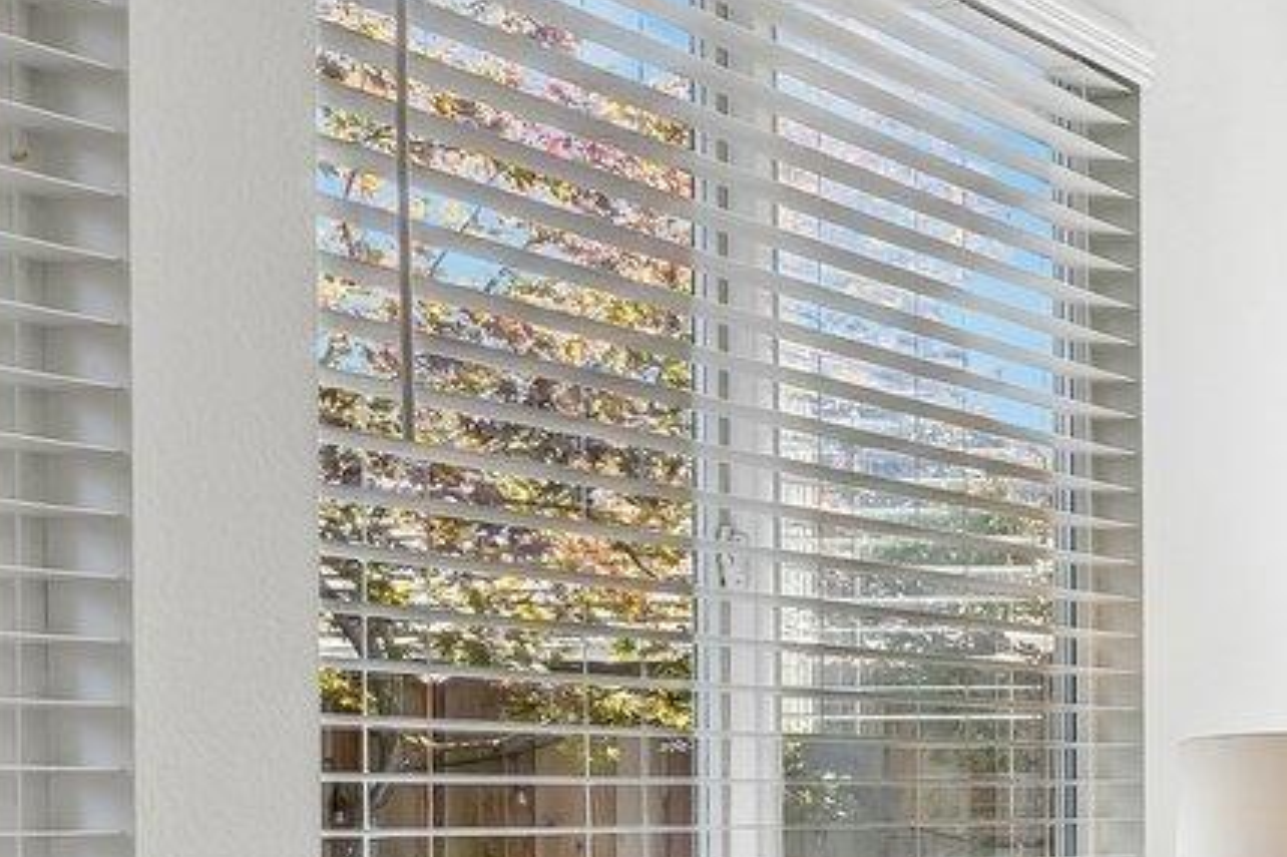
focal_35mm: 67
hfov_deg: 18.2
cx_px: 2661
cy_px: 837
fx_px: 2394
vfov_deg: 19.7
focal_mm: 14
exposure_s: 1/80
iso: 500
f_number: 8
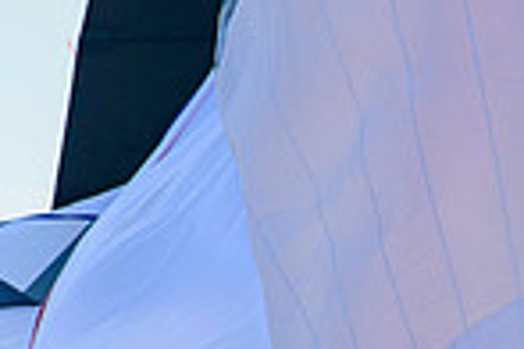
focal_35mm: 789
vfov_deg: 1.7
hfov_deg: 2.6
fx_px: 11483
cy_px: 646
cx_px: 777
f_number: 5.6
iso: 250
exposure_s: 1/1600
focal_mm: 200
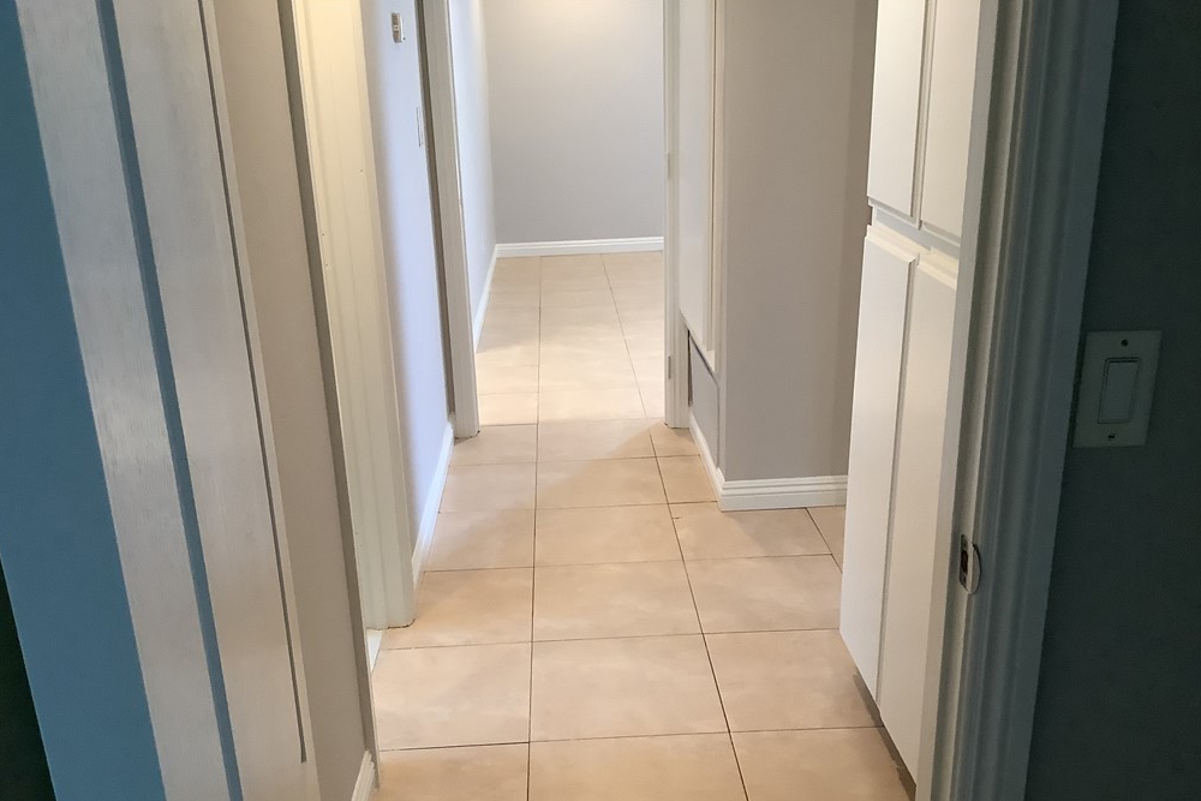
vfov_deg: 39.9
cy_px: 456
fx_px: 1101
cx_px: 592
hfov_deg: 57.2
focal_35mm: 33
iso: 200
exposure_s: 1/60
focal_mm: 3.3
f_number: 2.4
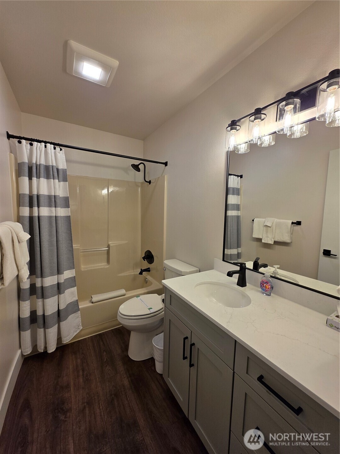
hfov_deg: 89.9
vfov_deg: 106.2
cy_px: 227
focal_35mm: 13
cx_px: 170
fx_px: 170
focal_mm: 2.2
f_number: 1.9
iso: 50
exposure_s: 1/120
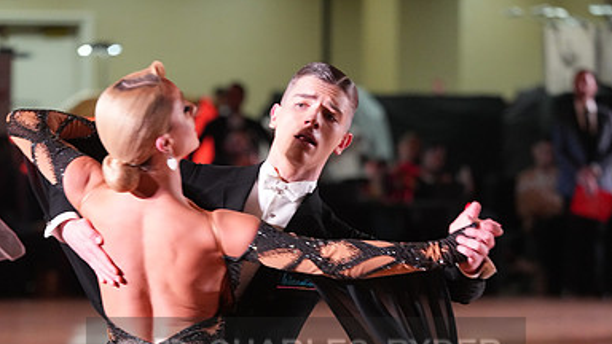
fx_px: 4414
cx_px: 307
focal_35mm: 272
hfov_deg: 7.9
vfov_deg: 4.5
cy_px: 371
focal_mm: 172
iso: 4000
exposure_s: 1/200
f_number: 4.5
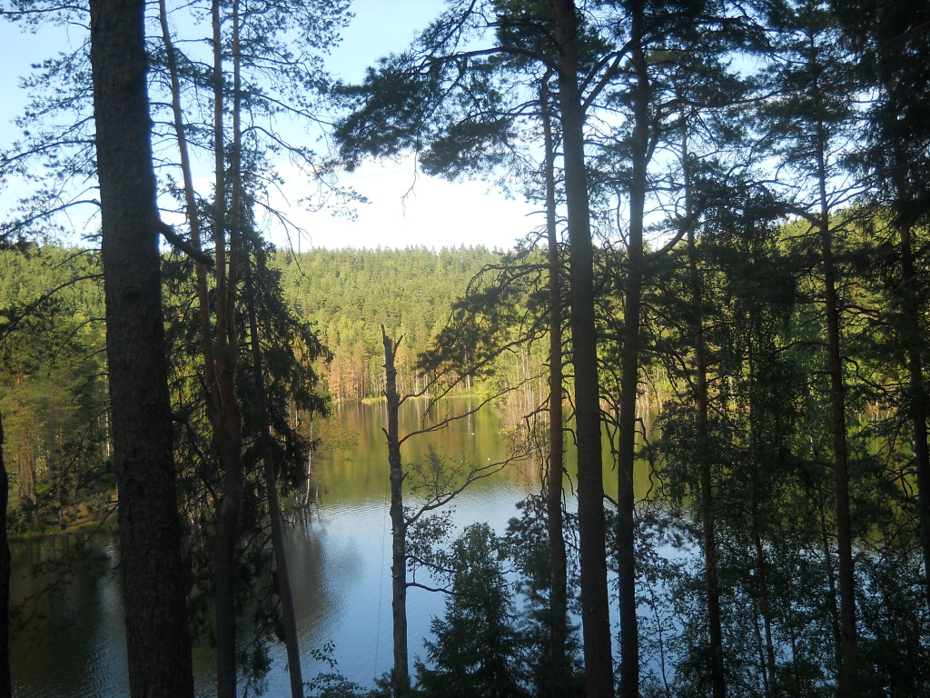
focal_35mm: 41
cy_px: 349
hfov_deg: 45.8
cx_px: 465
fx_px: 1102
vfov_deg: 35.1
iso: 80
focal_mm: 6.72
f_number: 3.1
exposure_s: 1/320
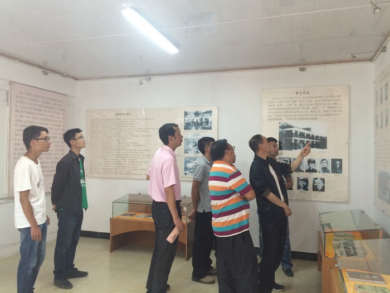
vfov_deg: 48.2
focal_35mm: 29
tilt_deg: -2.6
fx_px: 327
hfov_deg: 61.7
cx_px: 195
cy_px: 146
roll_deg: -1.6
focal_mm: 4.15
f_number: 2.2
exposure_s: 1/30
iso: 160
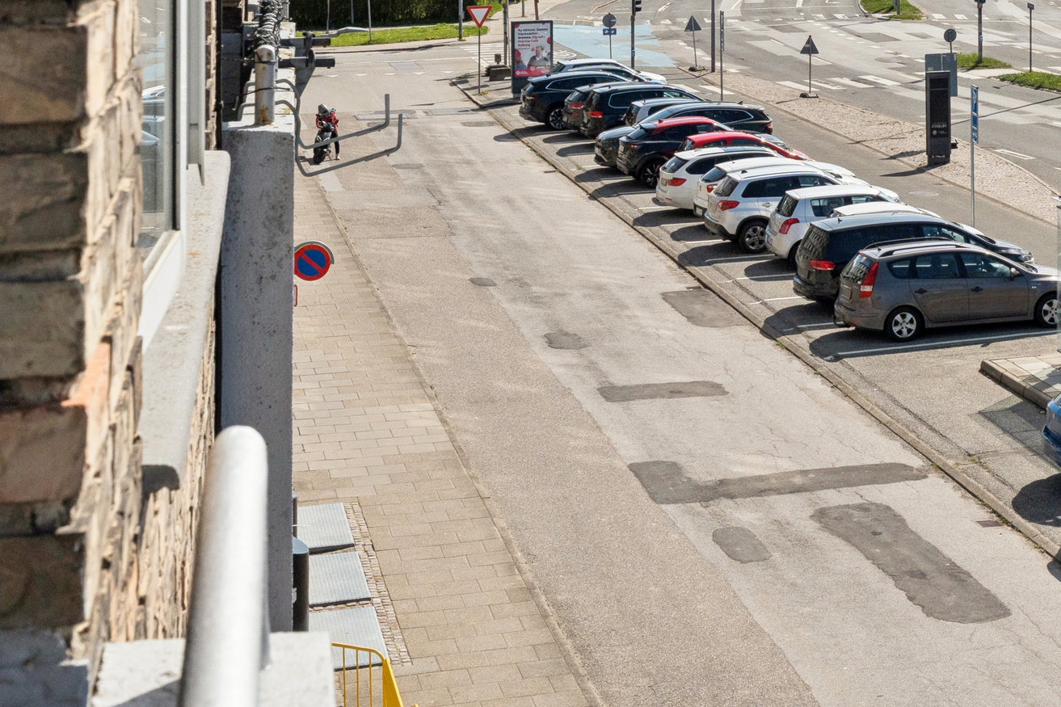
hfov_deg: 24.4
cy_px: -72
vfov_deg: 16.5
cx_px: 1013
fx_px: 2357
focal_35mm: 80
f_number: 11
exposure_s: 1/1600
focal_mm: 35
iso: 800
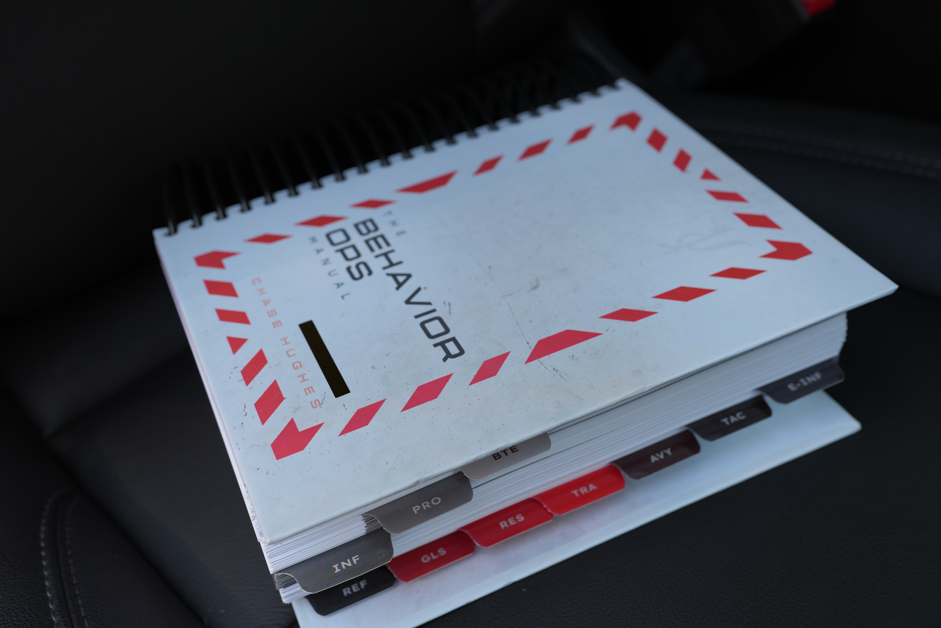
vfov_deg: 37.9
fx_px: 915
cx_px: 470
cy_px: 314
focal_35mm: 35
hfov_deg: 54.4
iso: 100
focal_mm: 35
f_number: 5
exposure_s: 1/125
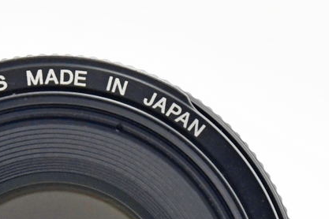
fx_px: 3948
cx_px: 64
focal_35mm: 432
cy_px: 306
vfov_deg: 3.2
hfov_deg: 4.8
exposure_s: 1/160
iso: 1600
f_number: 8
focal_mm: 80
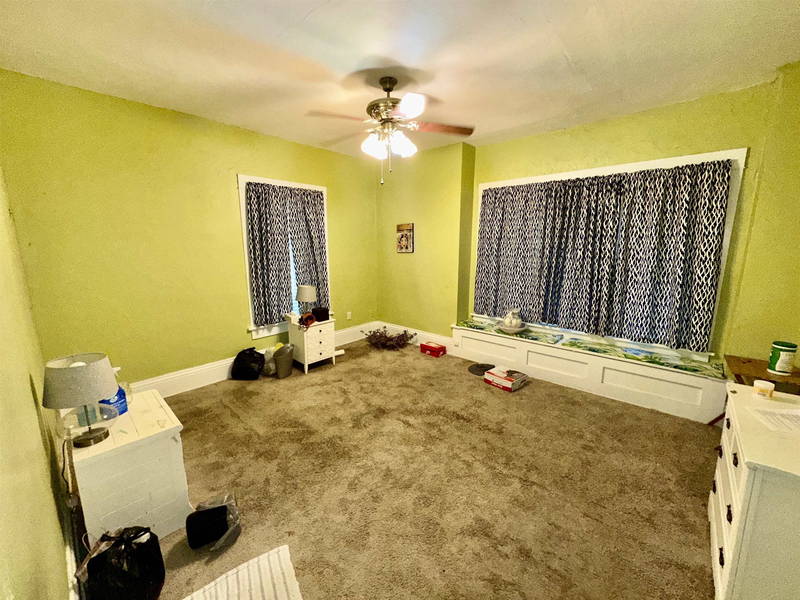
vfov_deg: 85.7
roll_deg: +0.0
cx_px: 400
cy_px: 300
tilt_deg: -10.0
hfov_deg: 102.1
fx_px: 324
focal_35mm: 14
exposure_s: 1/60
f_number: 2.2
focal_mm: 2.22
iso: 200
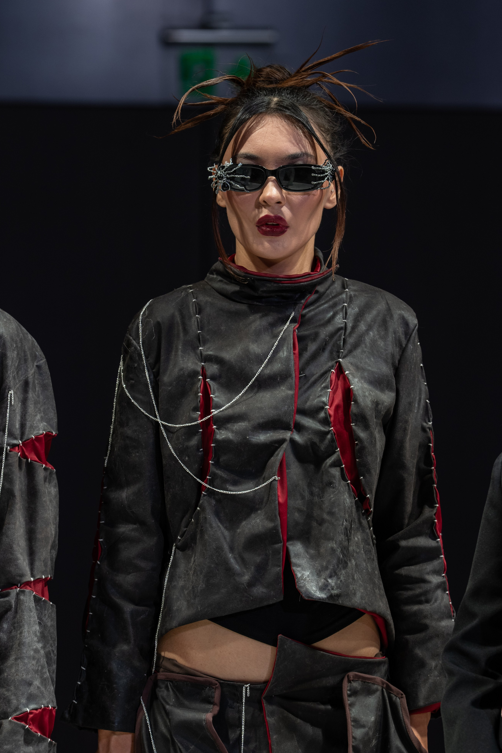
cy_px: 384
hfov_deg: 5.2
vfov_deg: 7.8
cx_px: 250
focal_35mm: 263
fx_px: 5500
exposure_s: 1/80
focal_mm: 168.9
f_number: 4.5
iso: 200
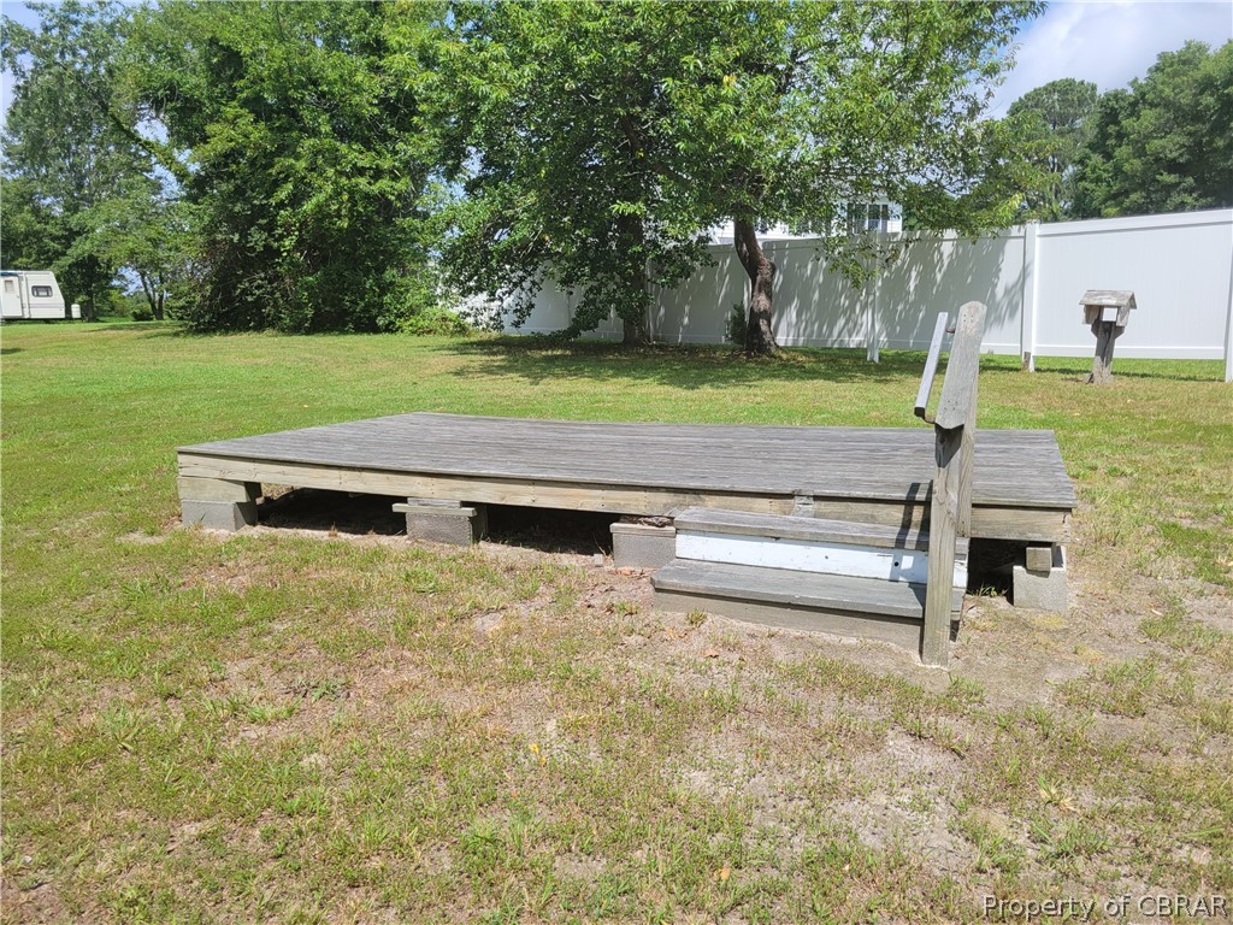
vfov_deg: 53.1
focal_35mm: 26
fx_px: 926
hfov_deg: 67.3
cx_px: 616
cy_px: 462
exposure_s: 1/2021
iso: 40
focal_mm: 5.4
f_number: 1.8
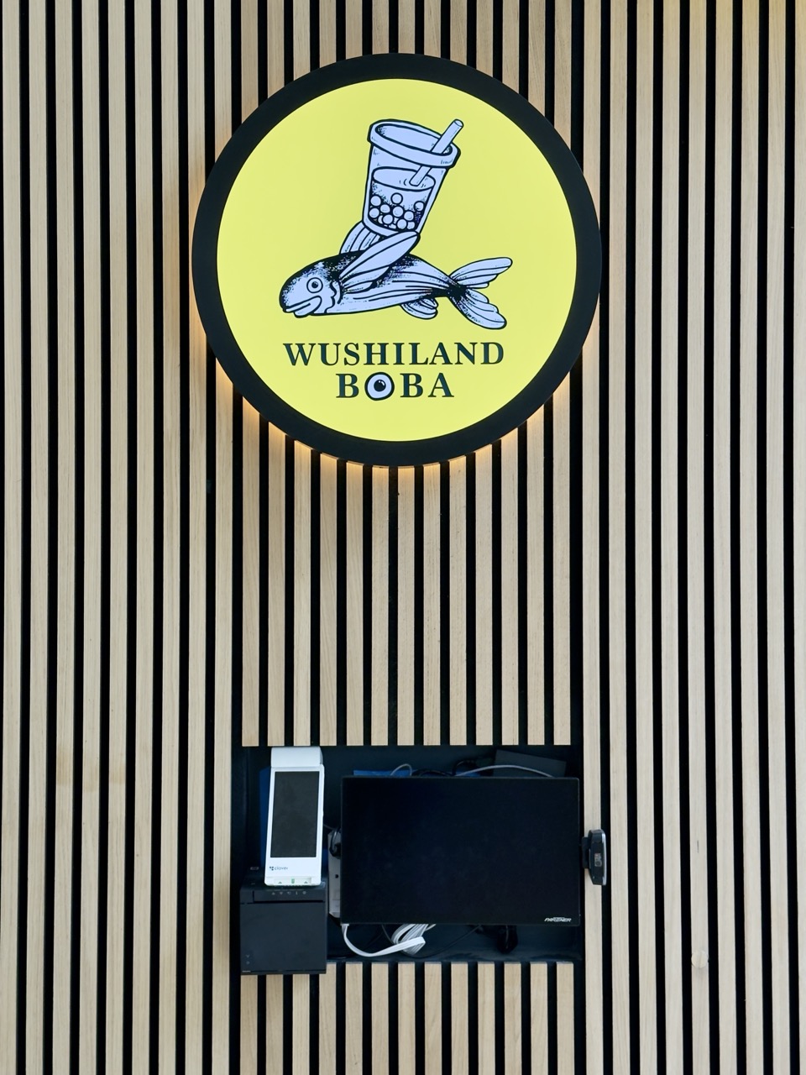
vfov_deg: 39.7
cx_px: 403
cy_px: 538
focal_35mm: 48
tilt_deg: +1.0
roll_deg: +0.5
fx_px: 1490
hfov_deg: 30.3
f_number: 1.78
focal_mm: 6.76
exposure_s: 1/253
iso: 80
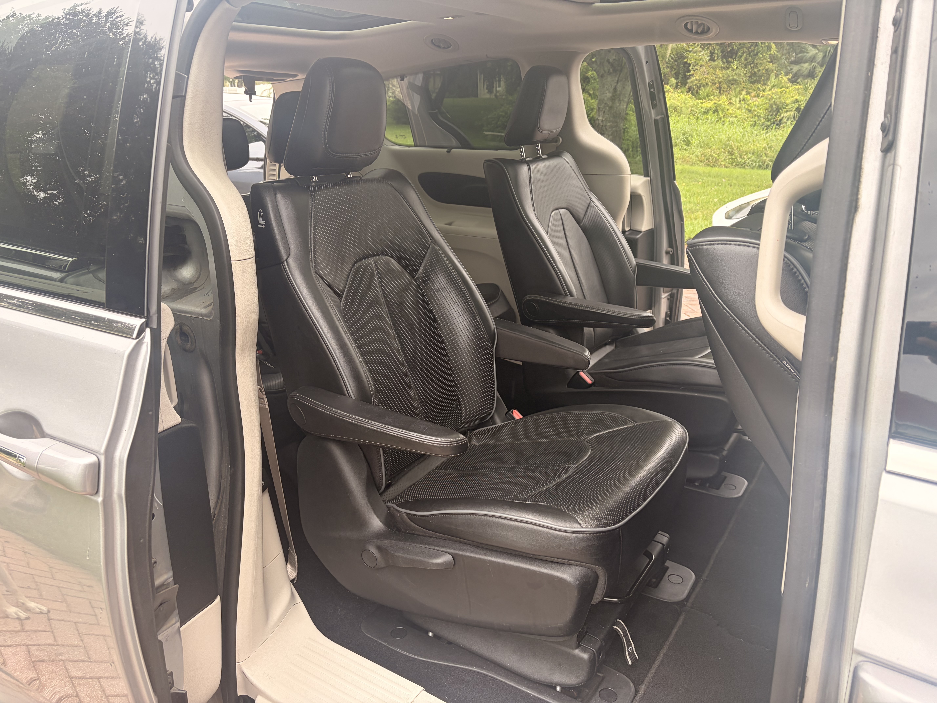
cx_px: 468
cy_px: 352
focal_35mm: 26
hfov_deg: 67.3
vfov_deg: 53.1
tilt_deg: -19.8
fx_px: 704
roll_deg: +1.4
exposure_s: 1/152
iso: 50
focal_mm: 5.96
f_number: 1.6
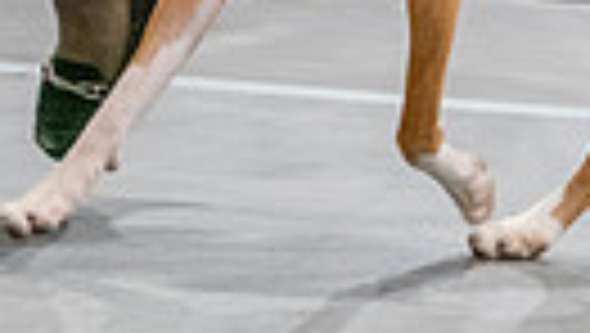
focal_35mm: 644
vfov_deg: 1.9
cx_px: 318
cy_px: -554
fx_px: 10085
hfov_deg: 3.4
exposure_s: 1/250
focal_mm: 119
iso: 6400
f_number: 3.5
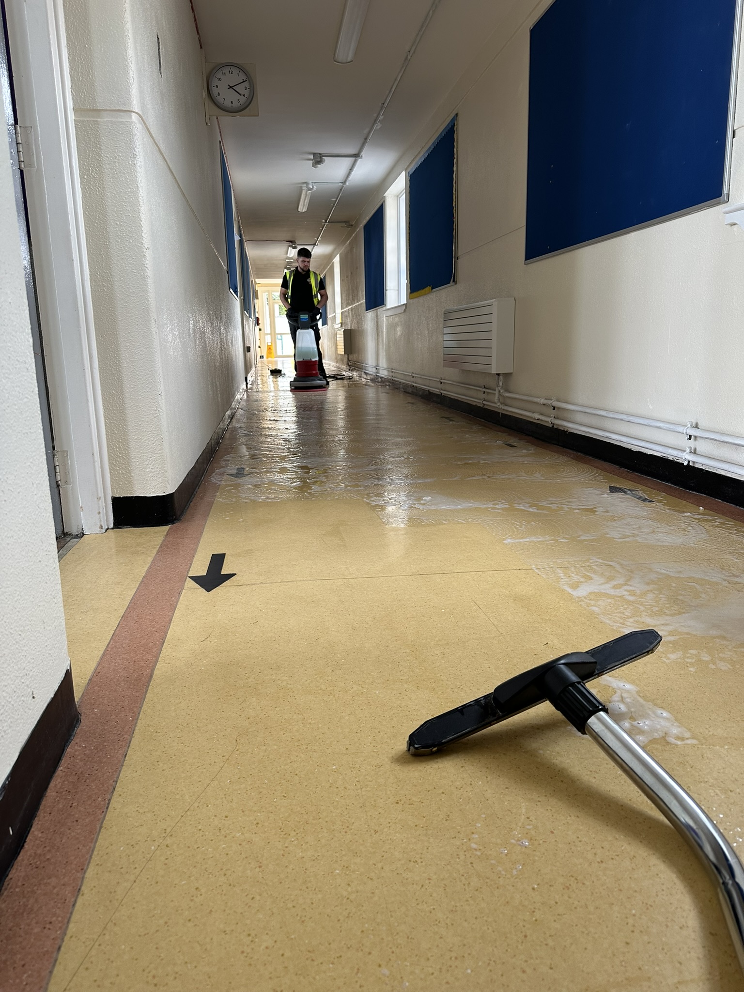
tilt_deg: -10.6
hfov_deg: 56.8
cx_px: 372
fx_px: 688
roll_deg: -0.9
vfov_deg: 71.6
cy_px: 496
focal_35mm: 24
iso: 125
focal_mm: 6.86
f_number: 1.78
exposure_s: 1/121
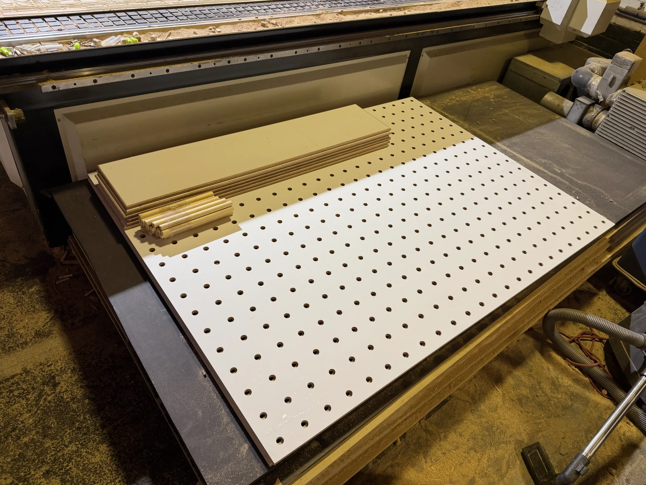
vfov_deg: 56.8
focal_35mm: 24
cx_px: 323
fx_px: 448
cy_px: 242
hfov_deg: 71.6
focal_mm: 6.76
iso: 160
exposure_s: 1/50
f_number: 1.78
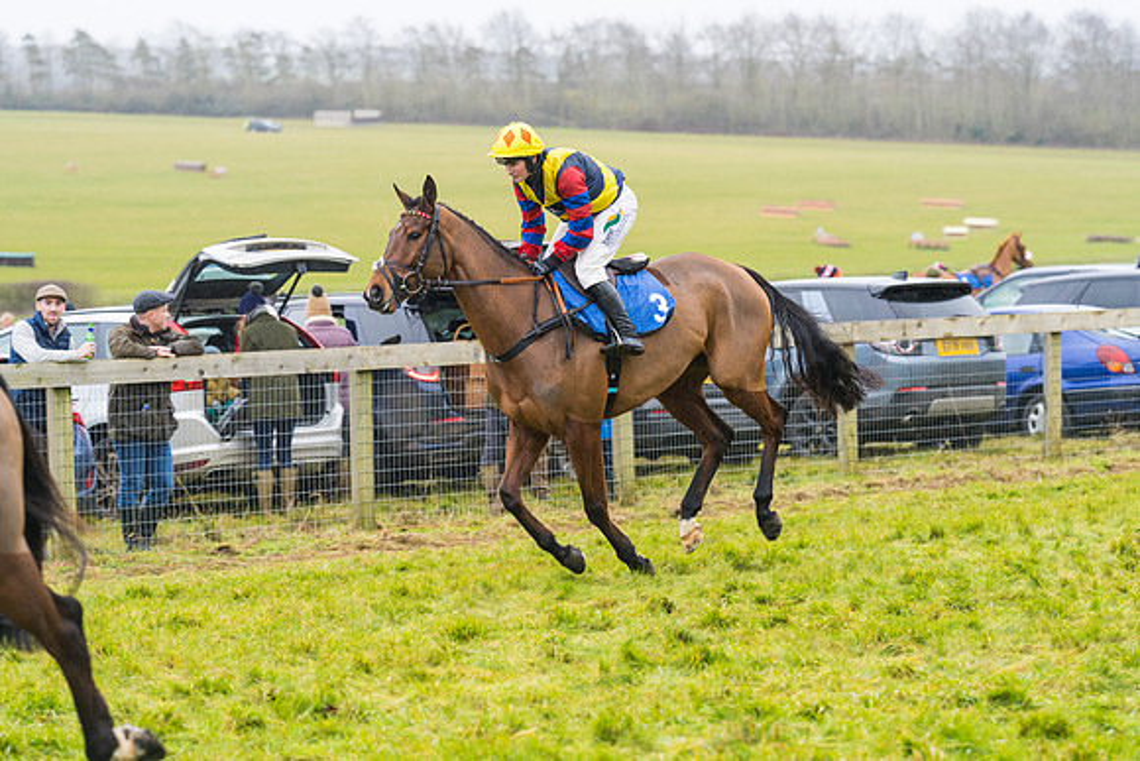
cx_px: 570
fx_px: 4276
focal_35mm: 135
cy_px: 380
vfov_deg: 10.2
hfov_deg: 15.2
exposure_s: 1/500
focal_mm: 135
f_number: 4
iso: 800
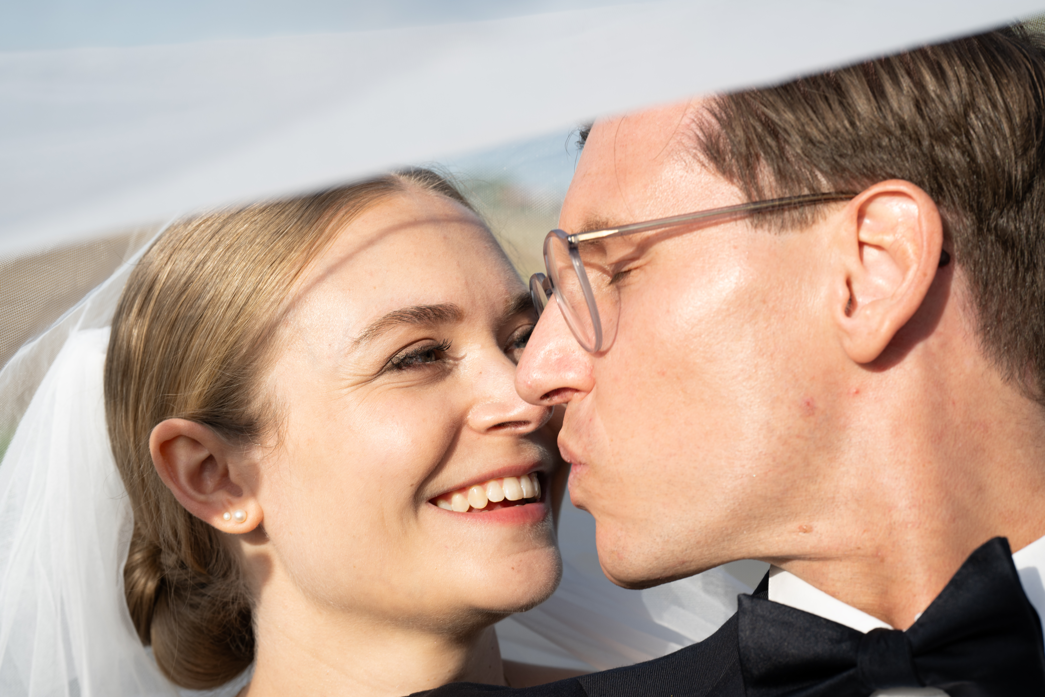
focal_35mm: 85
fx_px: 2467
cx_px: 522
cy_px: 348
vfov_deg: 16.1
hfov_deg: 23.9
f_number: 8
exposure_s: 1/200
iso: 125
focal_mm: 85
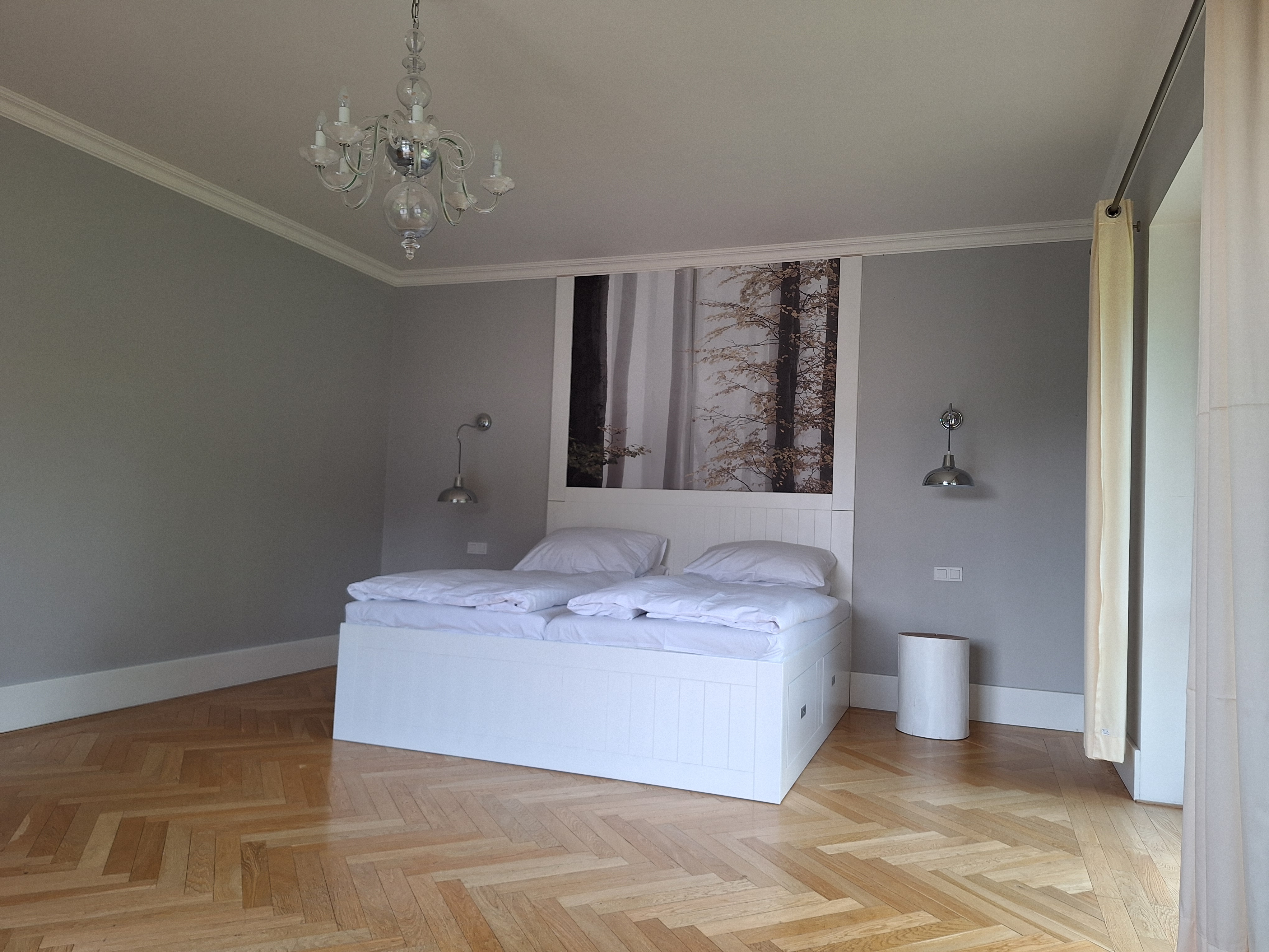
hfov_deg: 73.9
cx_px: 634
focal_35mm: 23
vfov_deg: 58.9
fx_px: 843
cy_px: 476
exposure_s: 1/40
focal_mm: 5.54
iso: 64
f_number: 1.8
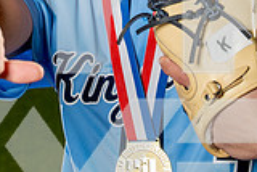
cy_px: -10
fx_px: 1815
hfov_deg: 8.1
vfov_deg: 5.4
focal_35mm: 254
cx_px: 151
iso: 800
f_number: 5.6
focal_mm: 70
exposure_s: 1/250
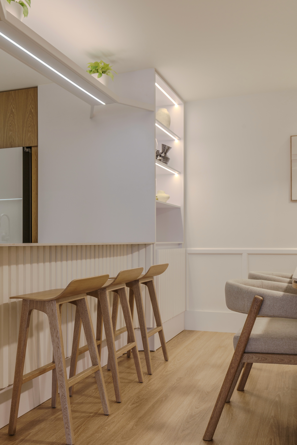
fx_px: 433
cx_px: 148
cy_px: 222
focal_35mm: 35
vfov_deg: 54.4
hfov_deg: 37.9
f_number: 8
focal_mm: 35
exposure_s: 1/13
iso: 400
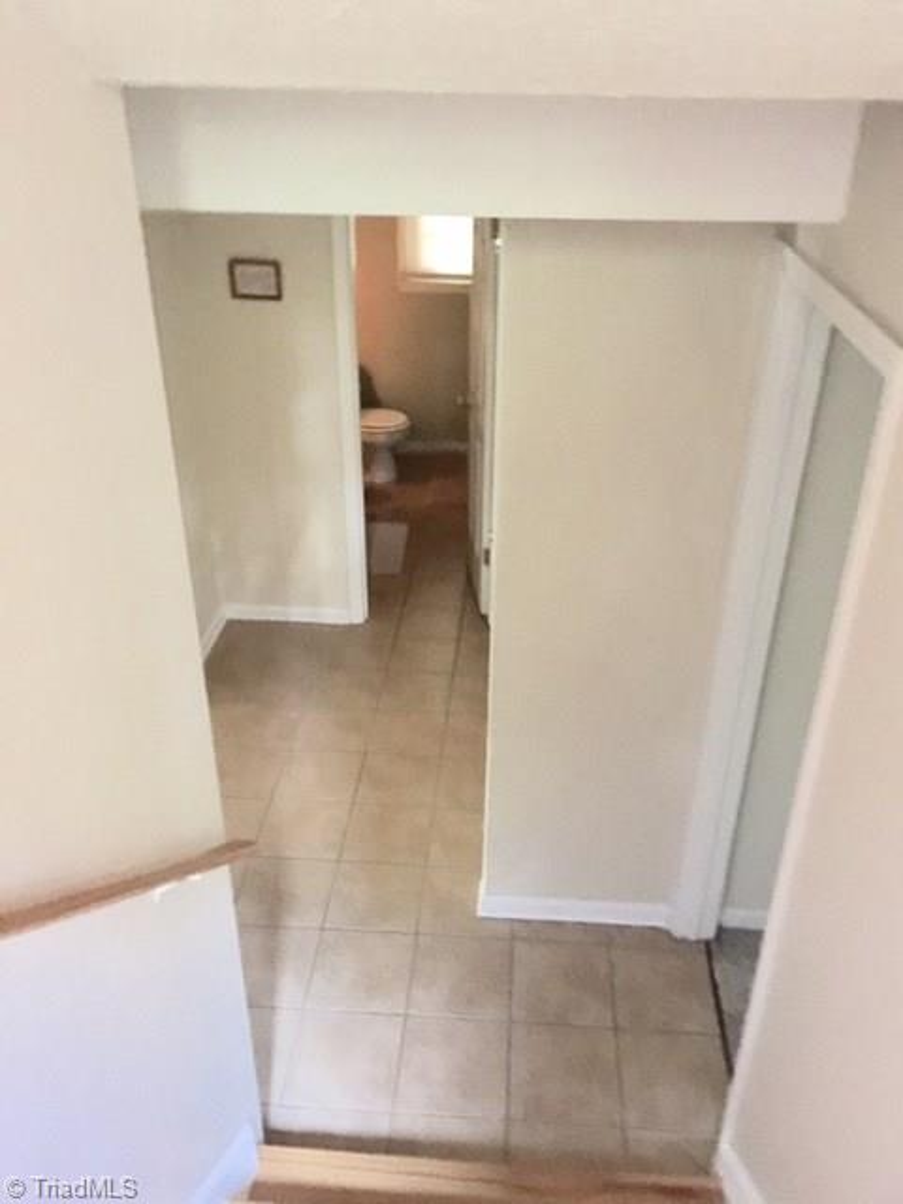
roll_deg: +0.4
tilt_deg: -27.6
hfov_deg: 48.2
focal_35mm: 29
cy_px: 602
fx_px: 1009
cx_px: 452
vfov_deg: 61.7
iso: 250
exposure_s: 1/4
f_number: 2.2
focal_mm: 4.15
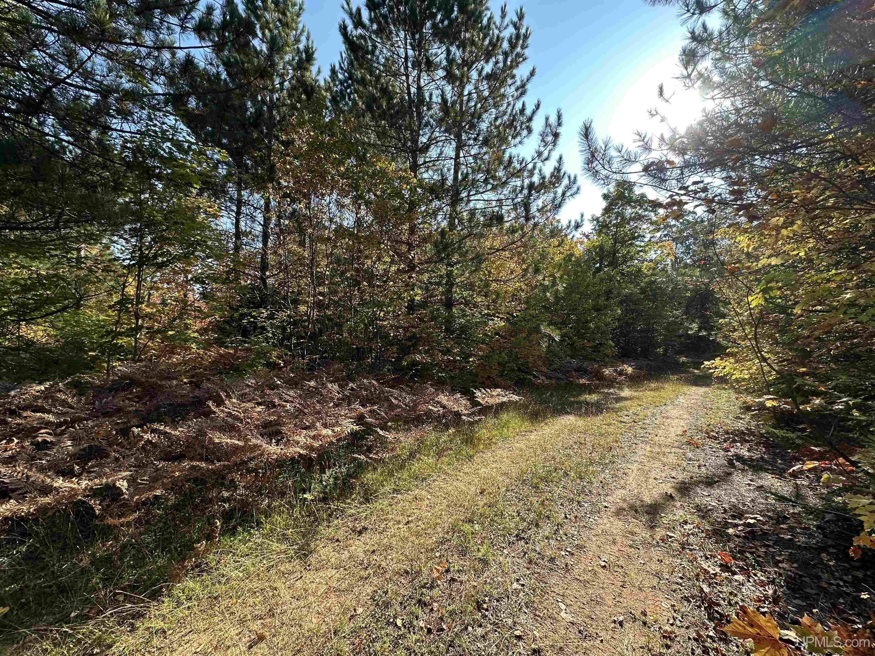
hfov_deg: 102.1
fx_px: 354
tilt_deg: +2.6
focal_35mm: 14
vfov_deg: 85.7
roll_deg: -1.5
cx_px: 438
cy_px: 328
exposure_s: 1/390
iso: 40
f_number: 2.2
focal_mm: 2.22
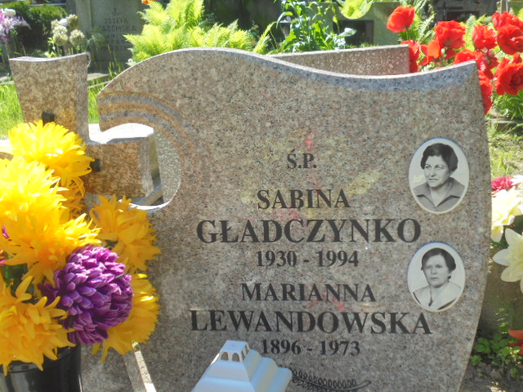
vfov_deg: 33.6
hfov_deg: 43.9
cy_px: 196
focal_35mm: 43
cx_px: 262
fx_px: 650
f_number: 4.5
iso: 100
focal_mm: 7.8
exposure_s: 1/250
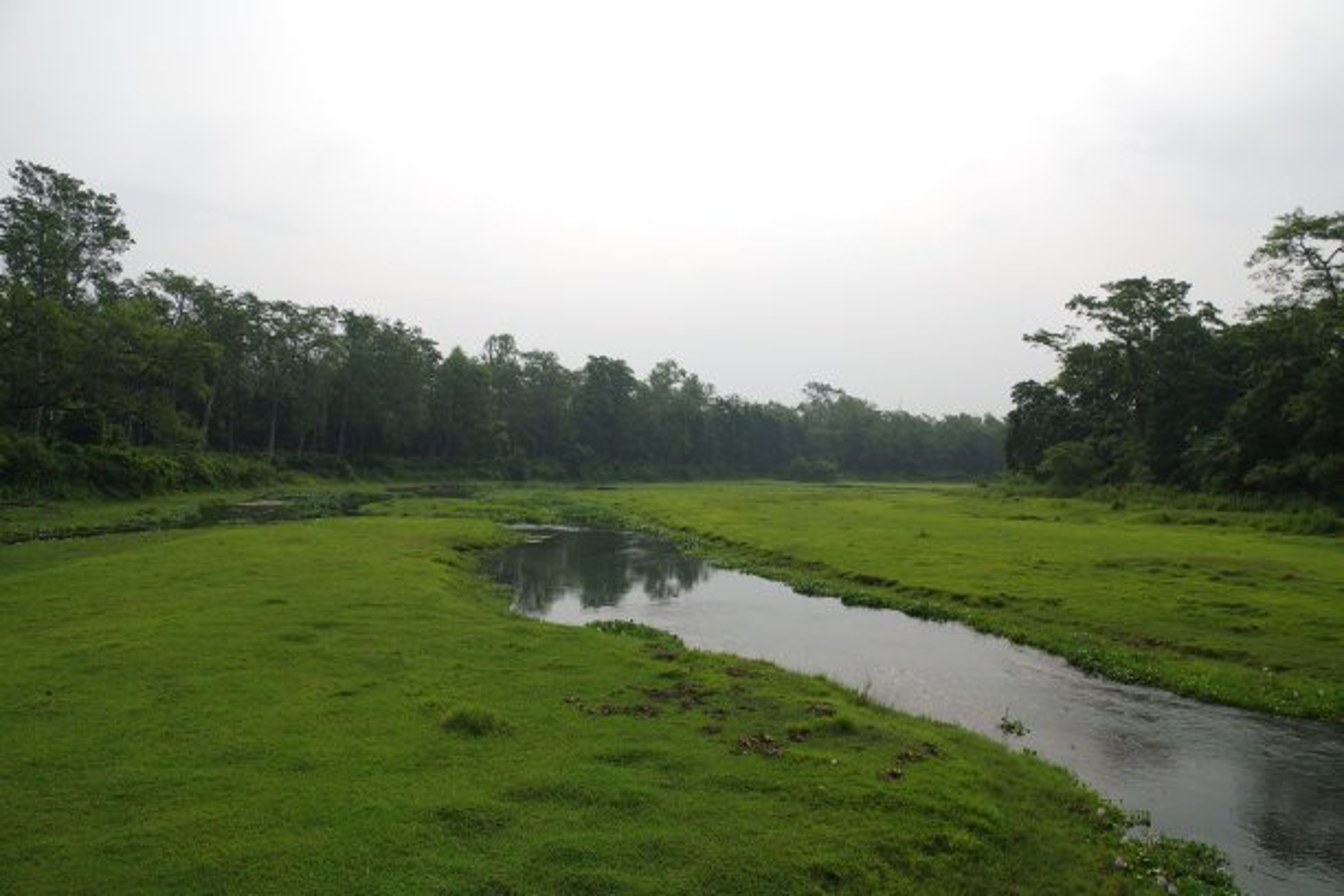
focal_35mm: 24
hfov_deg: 73.7
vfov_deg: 53.1
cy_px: 448
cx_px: 672
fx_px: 896
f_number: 7.1
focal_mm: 16
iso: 100
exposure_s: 1/320
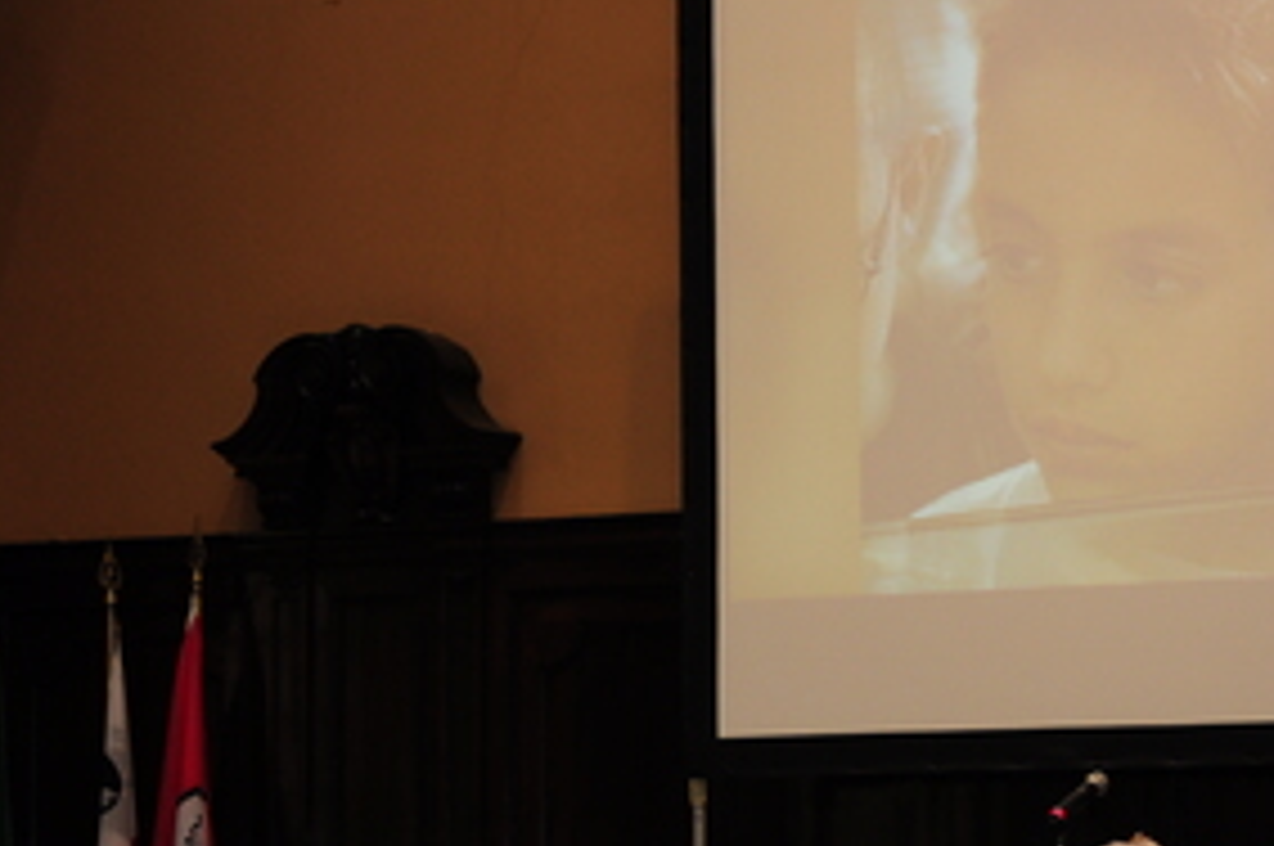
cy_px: 639
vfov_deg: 11.7
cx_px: 990
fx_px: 4104
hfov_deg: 17.5
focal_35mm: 116
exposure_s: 1/80
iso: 400
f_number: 4.5
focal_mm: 35
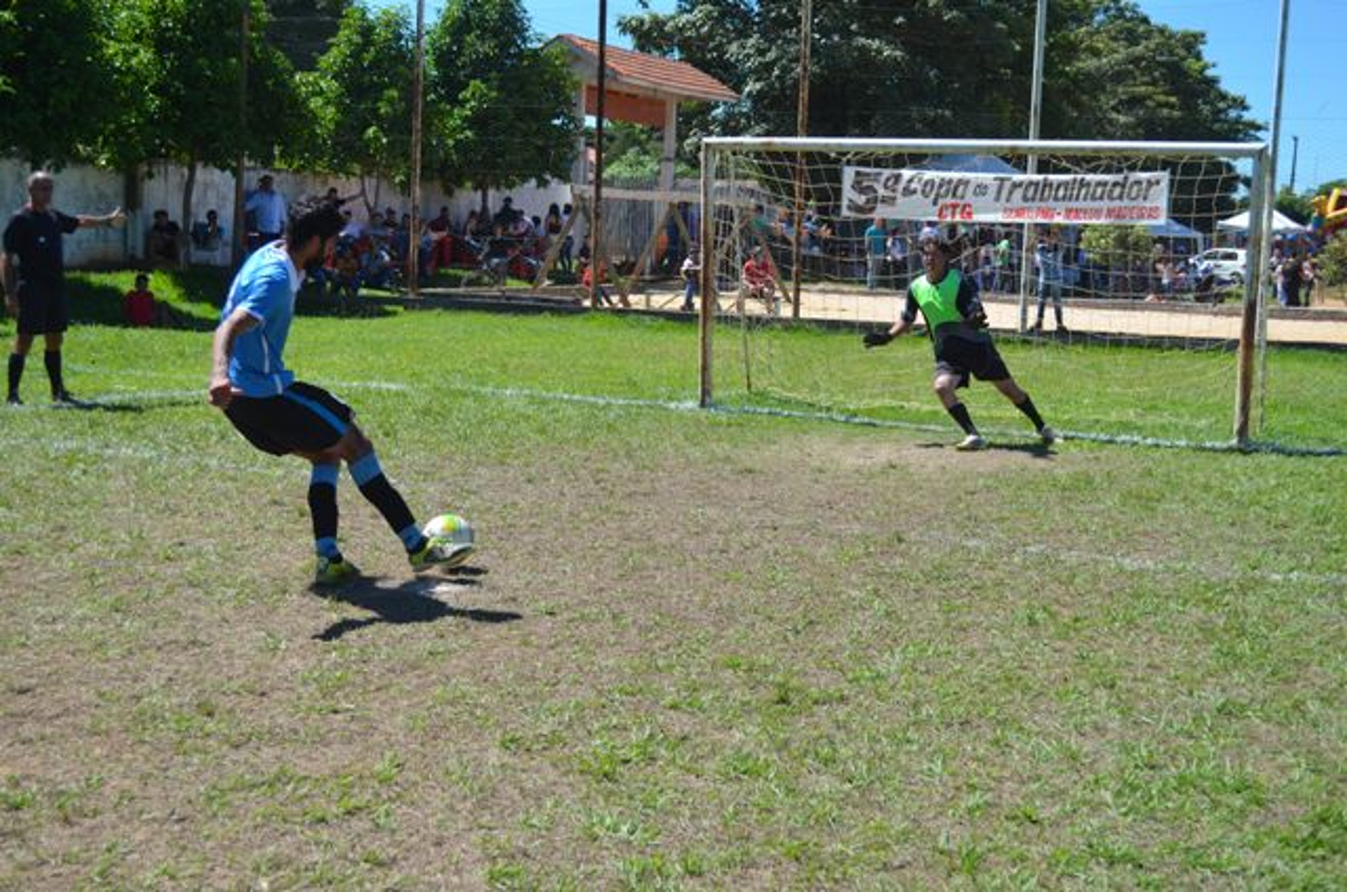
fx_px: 1904
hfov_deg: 39.0
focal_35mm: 51
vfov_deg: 26.4
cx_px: 674
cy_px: 446
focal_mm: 34
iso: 400
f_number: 5.6
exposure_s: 1/1600
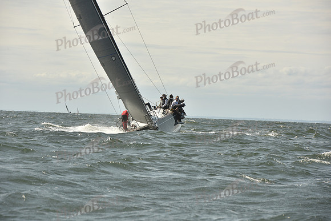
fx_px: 1839
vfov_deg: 6.9
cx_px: 166
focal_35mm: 200
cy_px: 110
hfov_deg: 10.3
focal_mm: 200
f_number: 10
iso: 250
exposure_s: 1/800
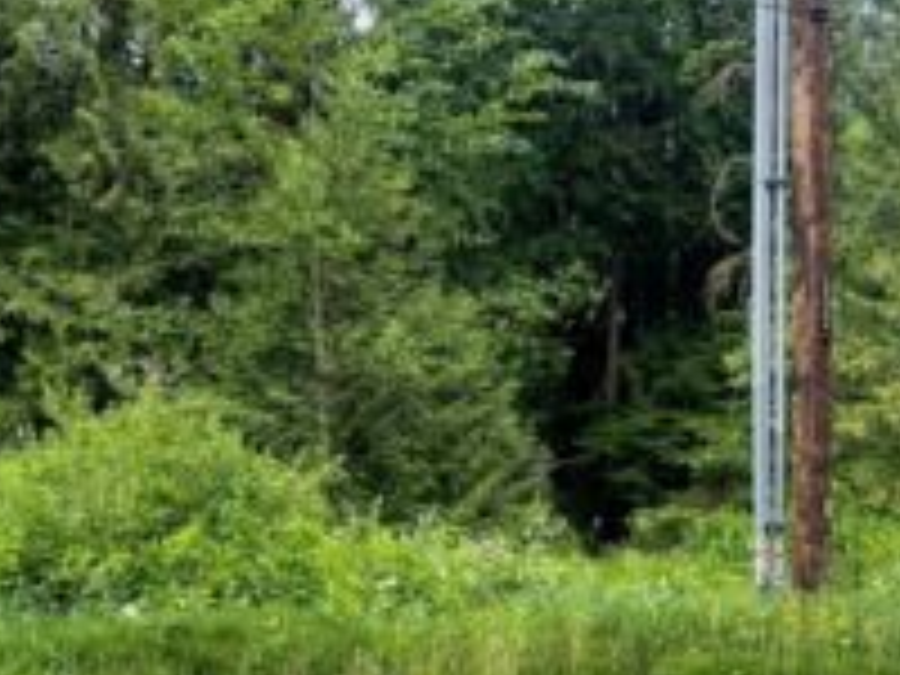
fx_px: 1352
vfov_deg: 27.9
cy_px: 428
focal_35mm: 52
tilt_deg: +0.3
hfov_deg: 36.8
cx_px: 396
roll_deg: +0.9
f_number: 1.5
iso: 50
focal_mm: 5.7
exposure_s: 1/621
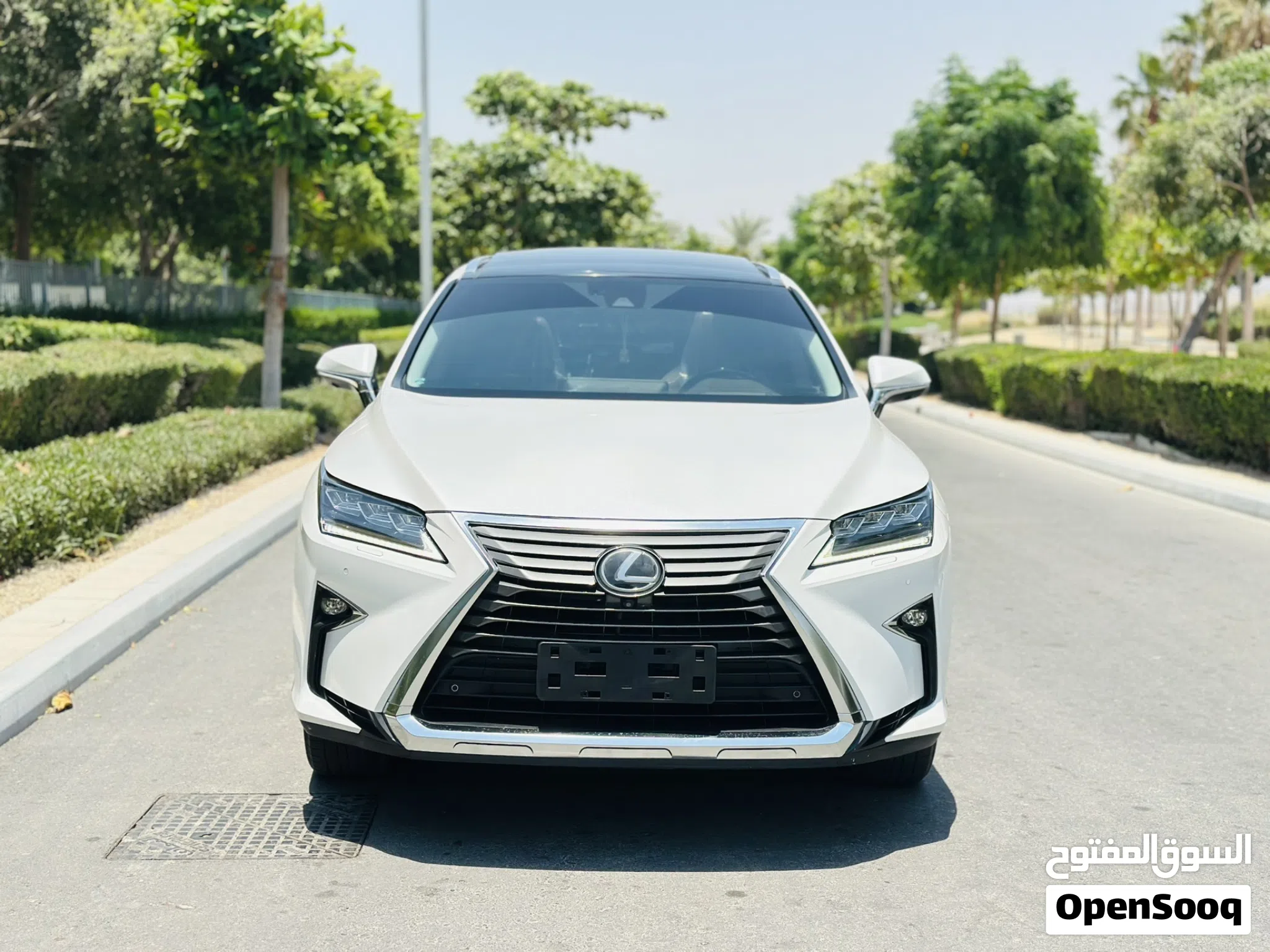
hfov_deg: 39.7
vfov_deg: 30.3
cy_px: 476
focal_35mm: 48
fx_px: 1761
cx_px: 635
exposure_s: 1/4566
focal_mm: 6.86
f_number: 1.78
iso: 80
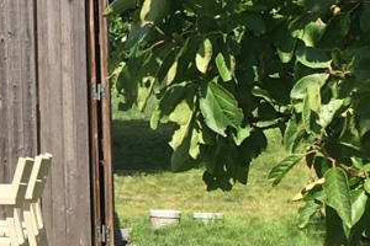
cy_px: 128
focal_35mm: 161
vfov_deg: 8.5
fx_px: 1655
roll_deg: +1.3
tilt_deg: +0.3
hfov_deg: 12.2
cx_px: -171
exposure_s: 1/1221
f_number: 2.2
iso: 25
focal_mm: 4.15
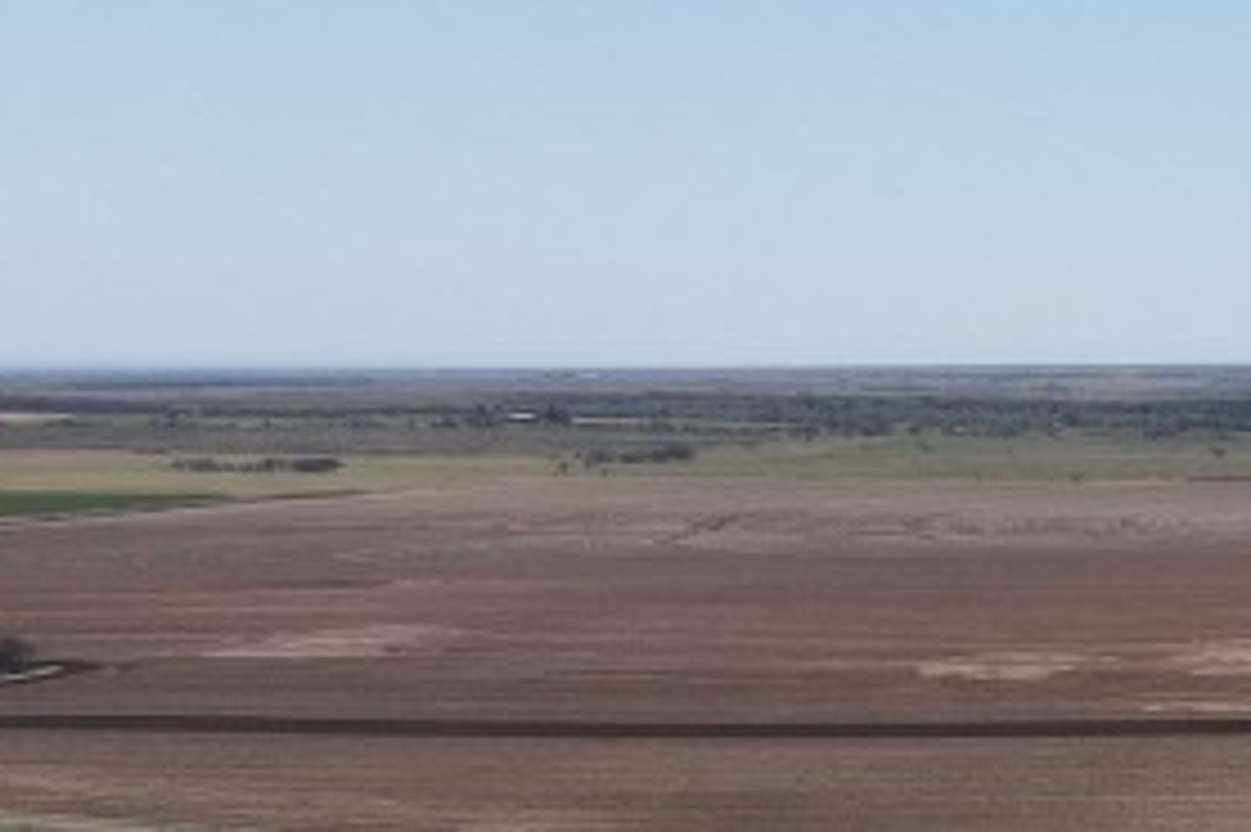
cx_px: 1876
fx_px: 3195
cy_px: 1520
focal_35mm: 92
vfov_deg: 13.3
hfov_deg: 19.3
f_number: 2.8
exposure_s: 1/1000
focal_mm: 4.5
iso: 110
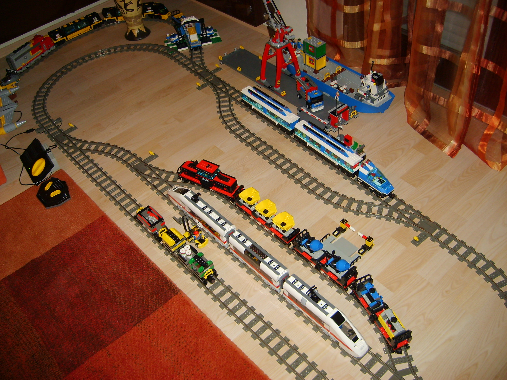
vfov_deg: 40.7
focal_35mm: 35
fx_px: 513
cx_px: 254
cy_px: 190
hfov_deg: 52.6
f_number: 2.8
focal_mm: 5.8
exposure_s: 1/45
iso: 100
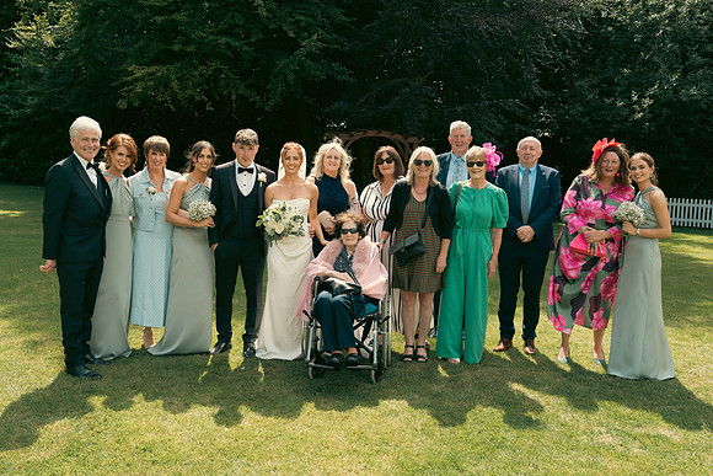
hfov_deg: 55.8
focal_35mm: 34
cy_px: 238
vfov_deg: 38.9
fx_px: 674
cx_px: 356
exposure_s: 1/320
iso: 320
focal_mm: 34
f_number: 7.1
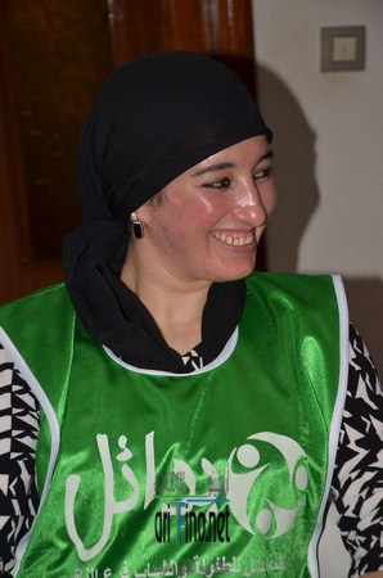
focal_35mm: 120
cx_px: 192
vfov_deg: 17.1
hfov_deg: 11.4
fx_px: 1924
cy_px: 289
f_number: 5.3
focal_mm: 80
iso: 100
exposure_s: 1/60
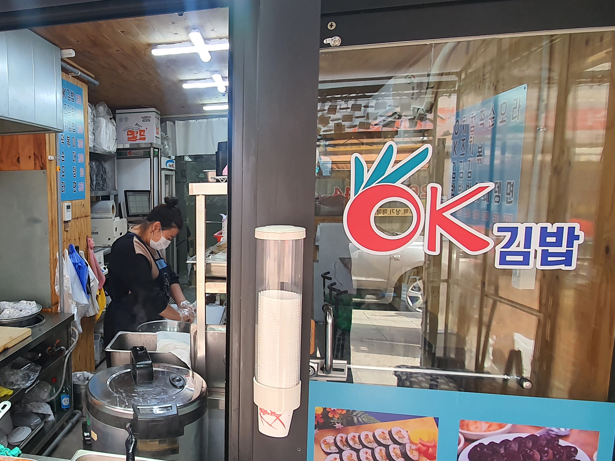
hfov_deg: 59.1
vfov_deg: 49.7
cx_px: 135
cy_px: 250
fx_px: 498
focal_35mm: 28
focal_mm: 1.8
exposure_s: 1/60
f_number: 2.2
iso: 100
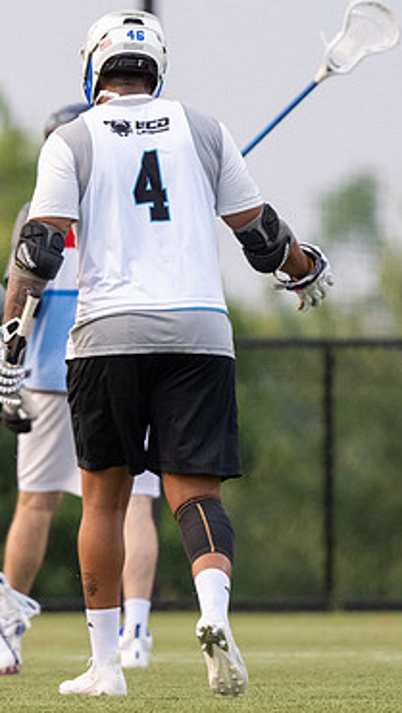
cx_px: -5
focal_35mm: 1151
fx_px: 21787
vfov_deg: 1.9
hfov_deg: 1.1
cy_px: 319
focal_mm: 500
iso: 2800
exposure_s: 1/1000
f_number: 5.6
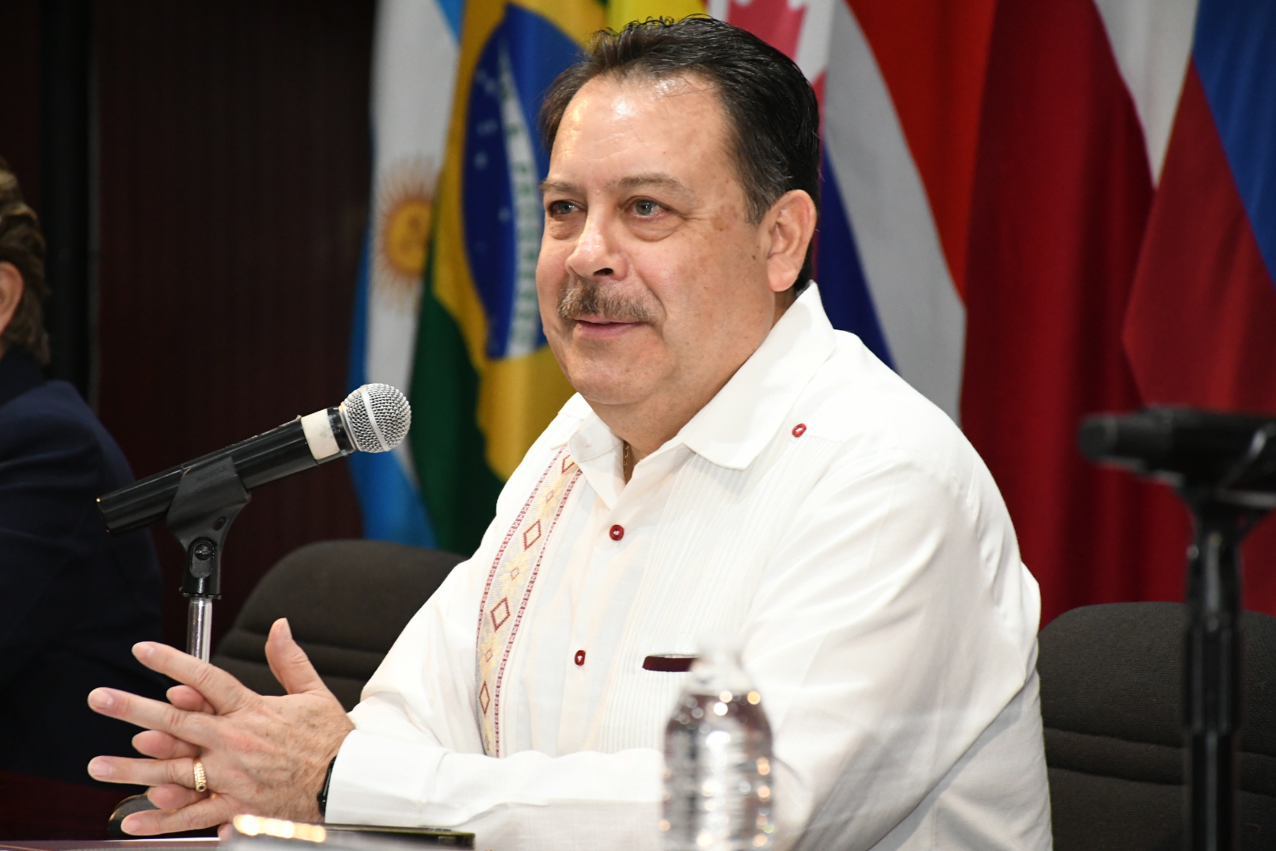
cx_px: 638
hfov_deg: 9.8
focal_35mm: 211
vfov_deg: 6.5
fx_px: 7479
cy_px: 425
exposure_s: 1/125
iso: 3200
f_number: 6.3
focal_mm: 140
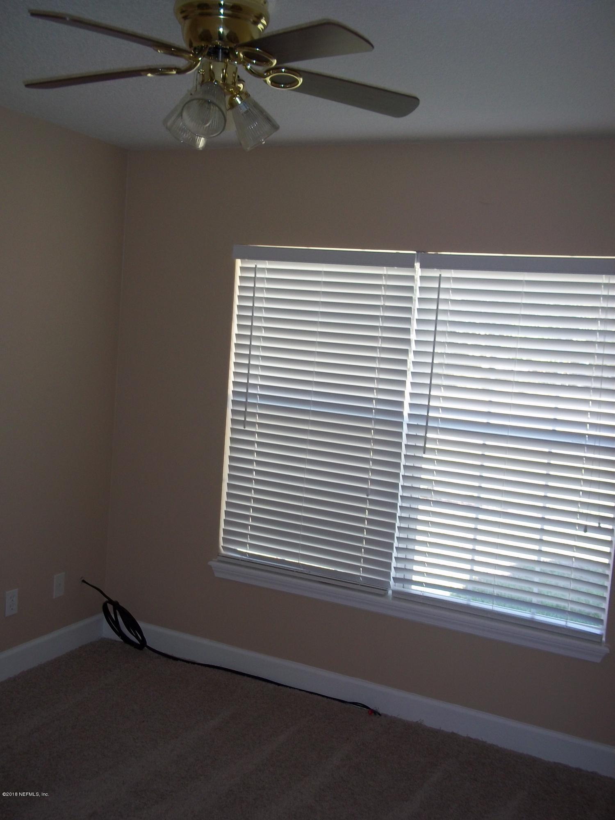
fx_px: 853
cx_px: 308
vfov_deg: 51.4
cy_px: 410
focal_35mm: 36
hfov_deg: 39.7
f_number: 3.1
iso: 80
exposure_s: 1/30
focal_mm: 6.5
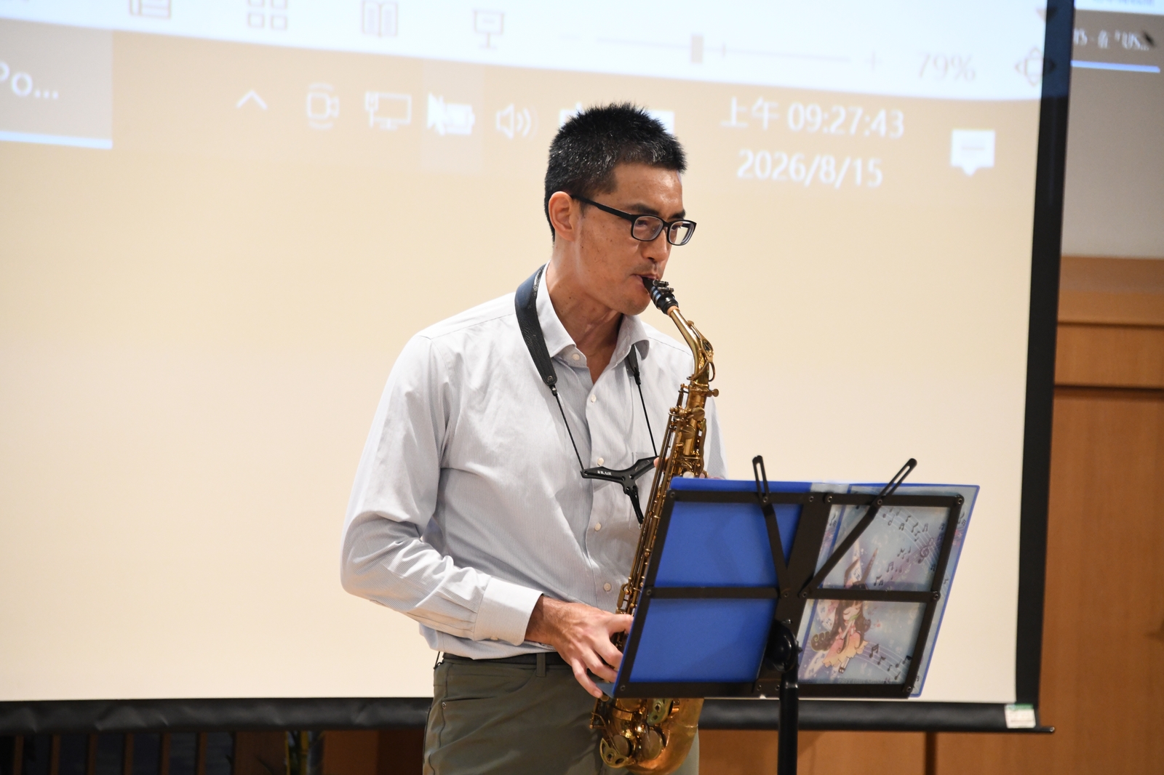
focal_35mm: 190
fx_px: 6142
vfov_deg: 7.2
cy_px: 388
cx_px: 582
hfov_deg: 10.8
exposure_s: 1/100
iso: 5000
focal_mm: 190
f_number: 5.6
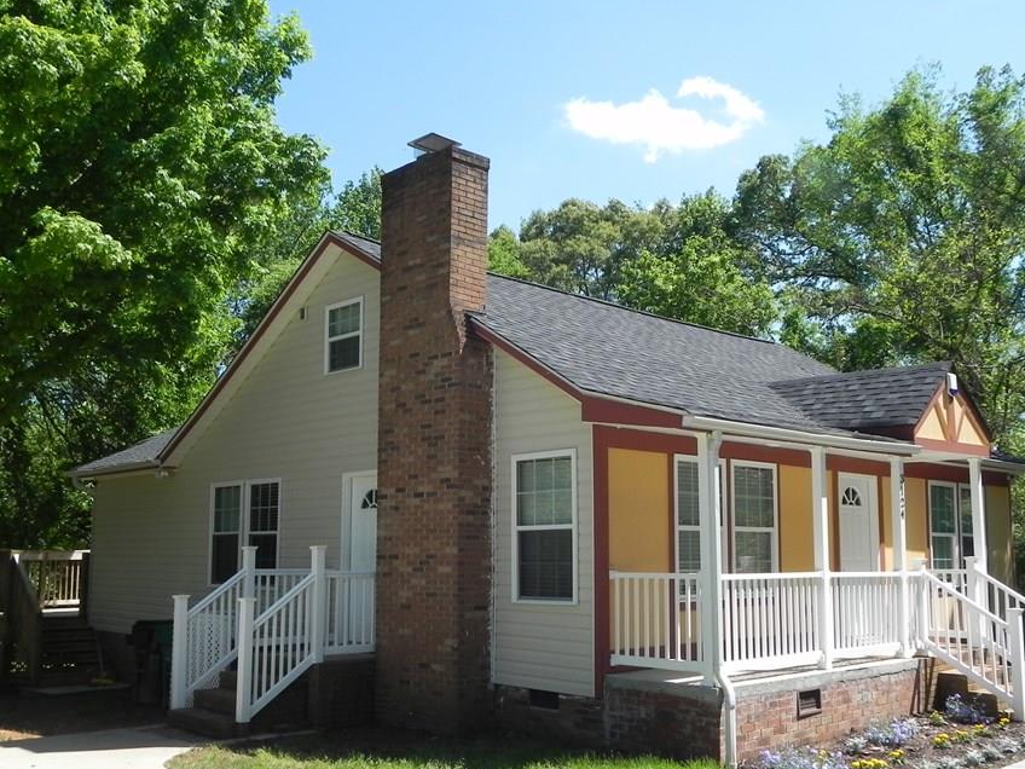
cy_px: 439
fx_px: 1036
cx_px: 522
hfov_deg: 52.6
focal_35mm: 35
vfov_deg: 40.6
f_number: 6.3
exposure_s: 1/306
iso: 160
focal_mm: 5.2
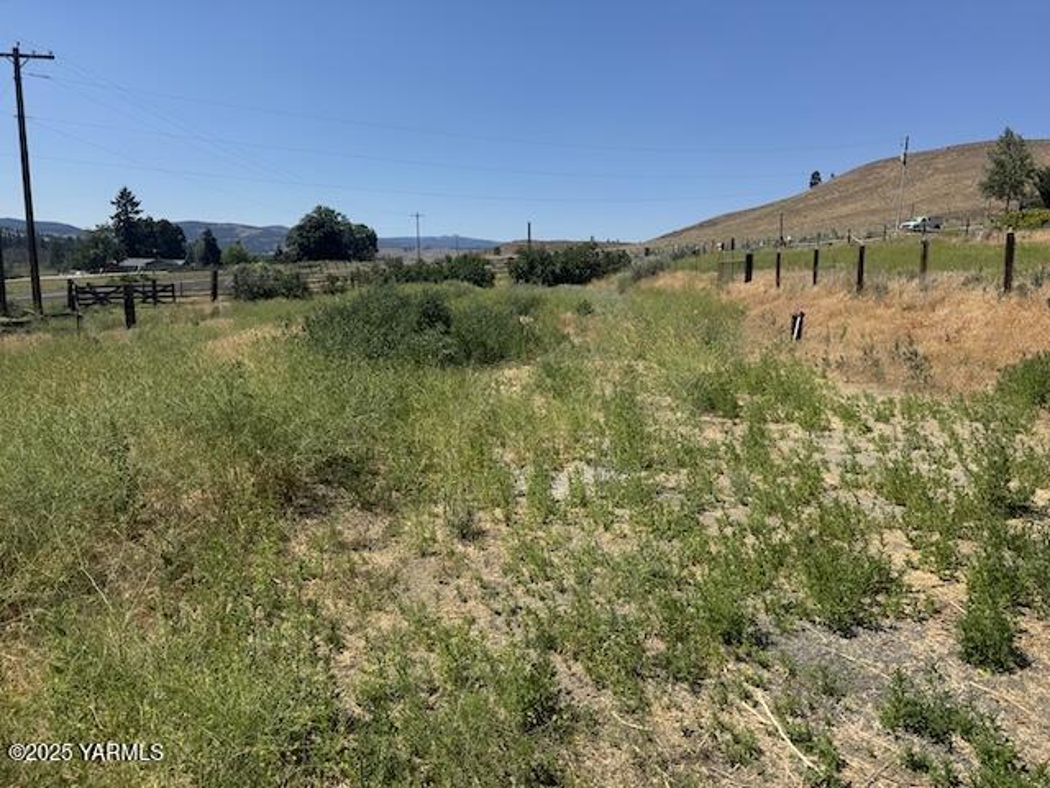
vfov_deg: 56.8
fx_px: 728
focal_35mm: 24
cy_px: 394
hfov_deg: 71.6
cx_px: 525
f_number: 1.78
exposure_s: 1/5348
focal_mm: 6.76
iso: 80
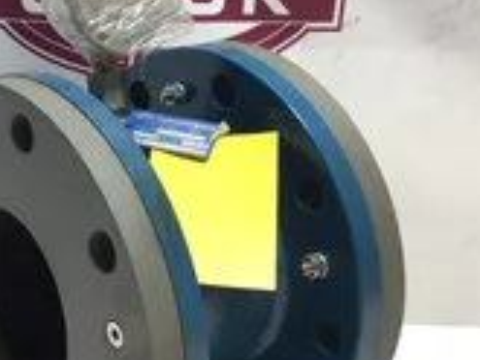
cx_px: 58
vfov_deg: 19.6
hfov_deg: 25.3
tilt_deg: -20.1
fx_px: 1041
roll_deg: -2.8
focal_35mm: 75
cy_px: 142
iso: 40
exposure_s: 1/120
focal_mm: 3.3
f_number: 2.4
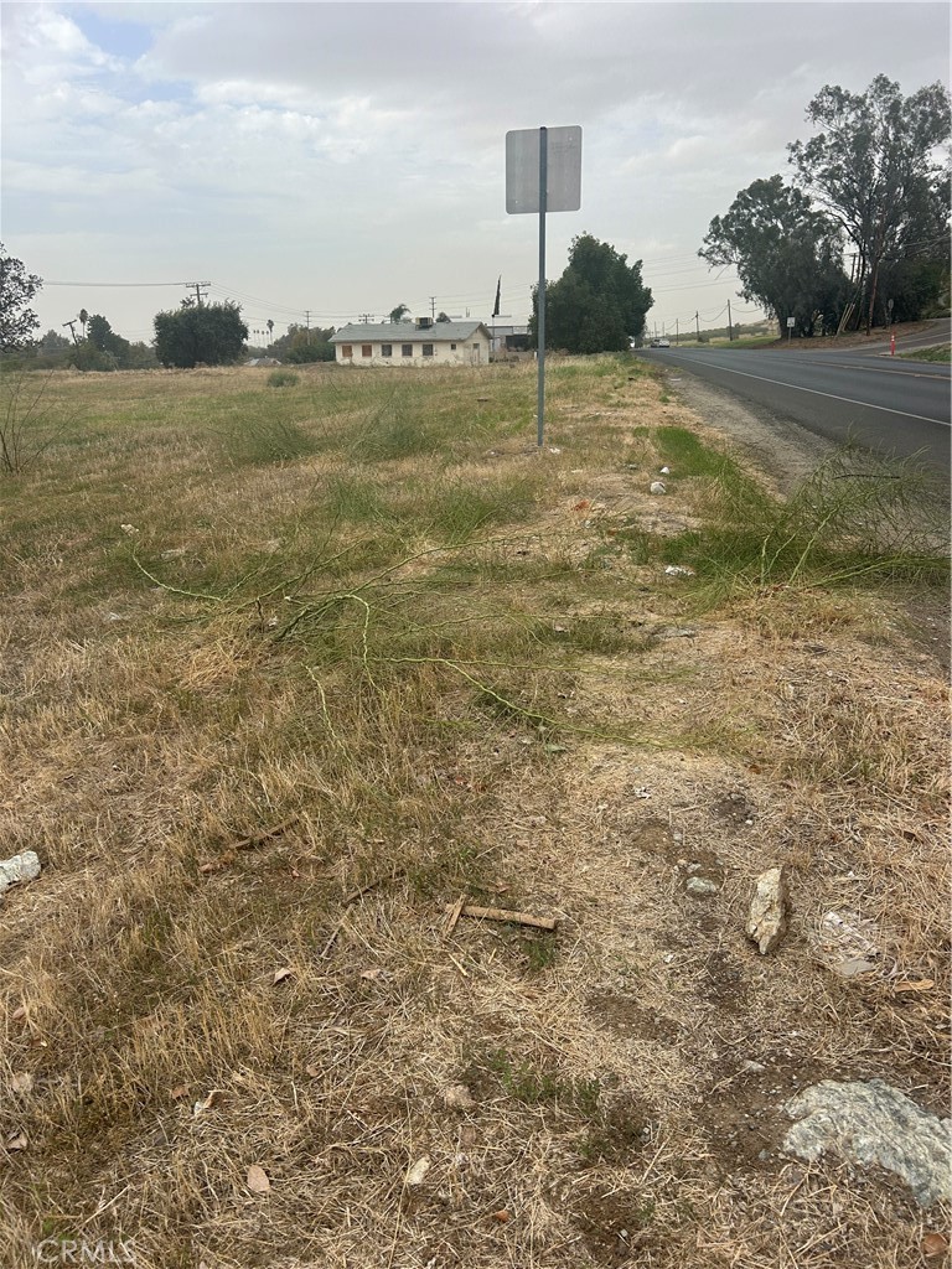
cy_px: 634
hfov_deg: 53.1
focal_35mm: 26
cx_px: 476
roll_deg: +2.9
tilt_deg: -15.4
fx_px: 953
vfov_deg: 67.3
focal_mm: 5.7
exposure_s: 1/1531
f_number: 1.5
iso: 50
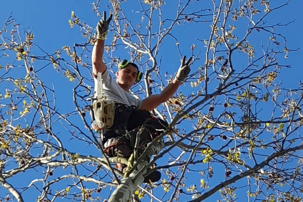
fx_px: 614
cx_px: 150
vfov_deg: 18.5
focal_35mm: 73
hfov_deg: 27.7
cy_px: 159
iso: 50
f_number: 2.4
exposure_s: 1/528
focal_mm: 6
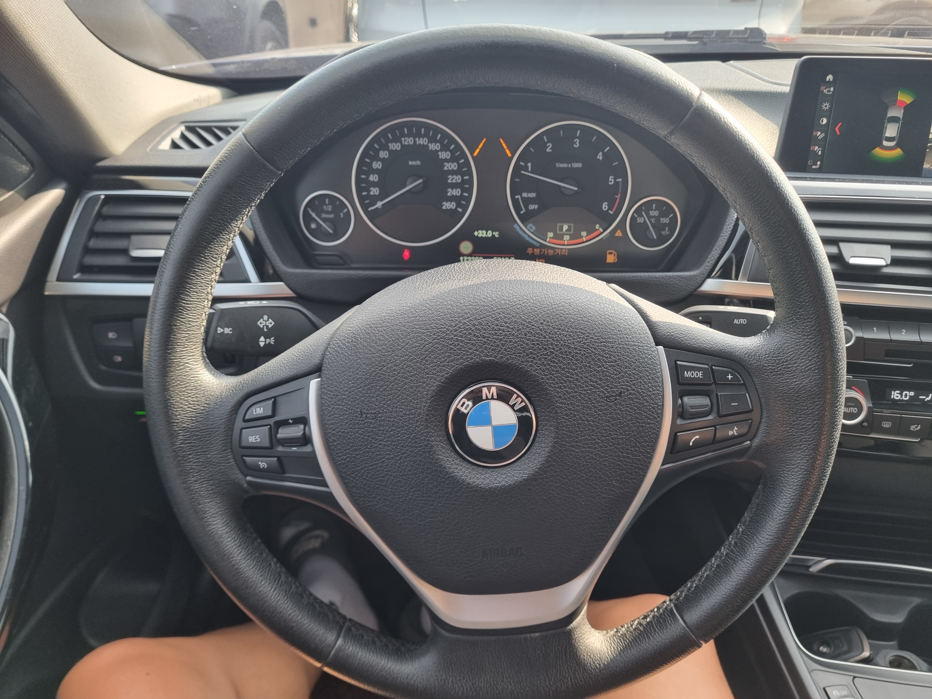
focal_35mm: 26
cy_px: 350
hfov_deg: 67.3
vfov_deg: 53.1
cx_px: 466
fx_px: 700
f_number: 1.8
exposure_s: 1/100
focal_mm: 5.4
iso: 100
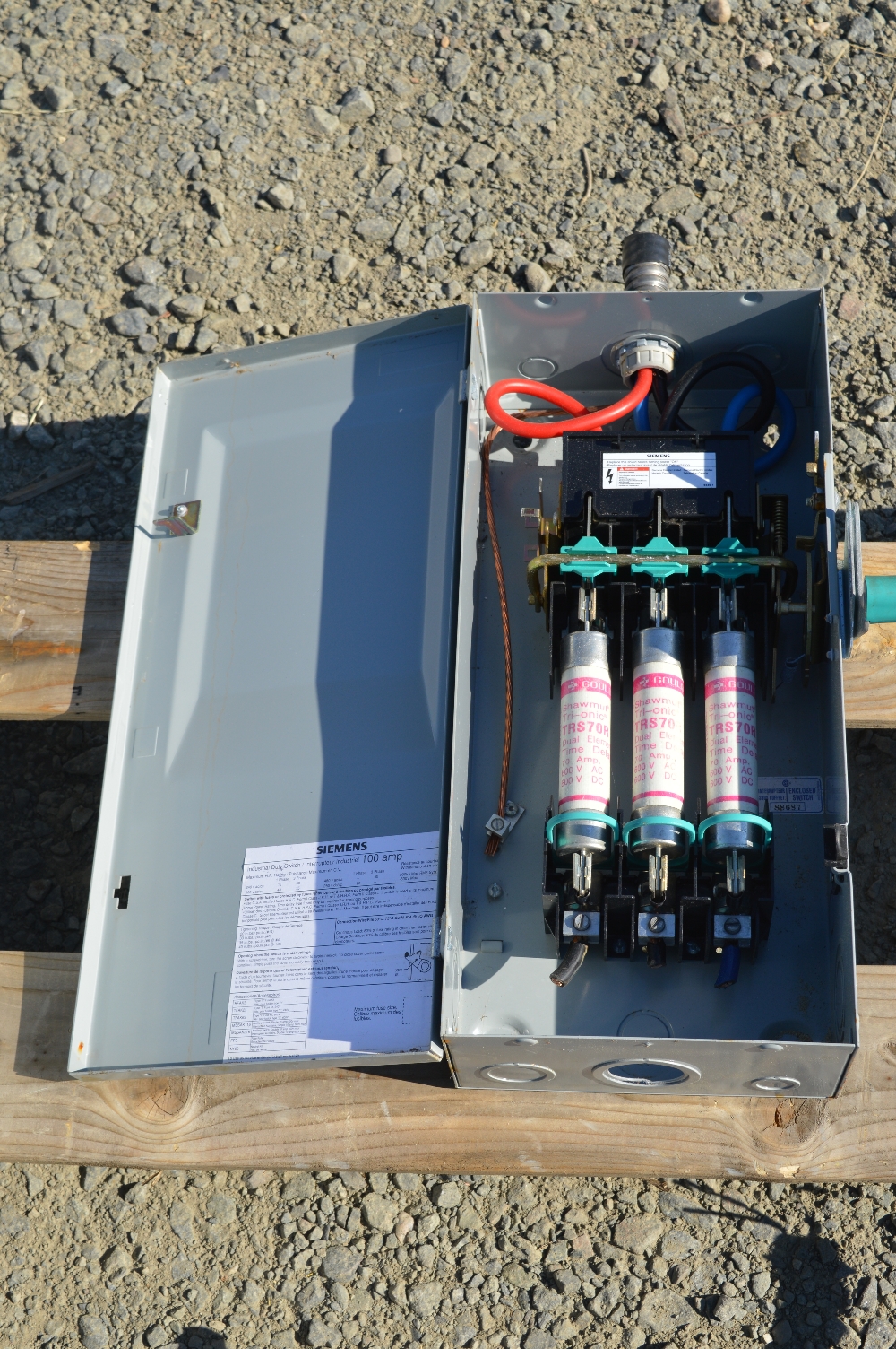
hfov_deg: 25.7
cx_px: 448
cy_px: 674
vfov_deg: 37.9
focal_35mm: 52
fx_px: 1963
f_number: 8
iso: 100
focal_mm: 35
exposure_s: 1/250
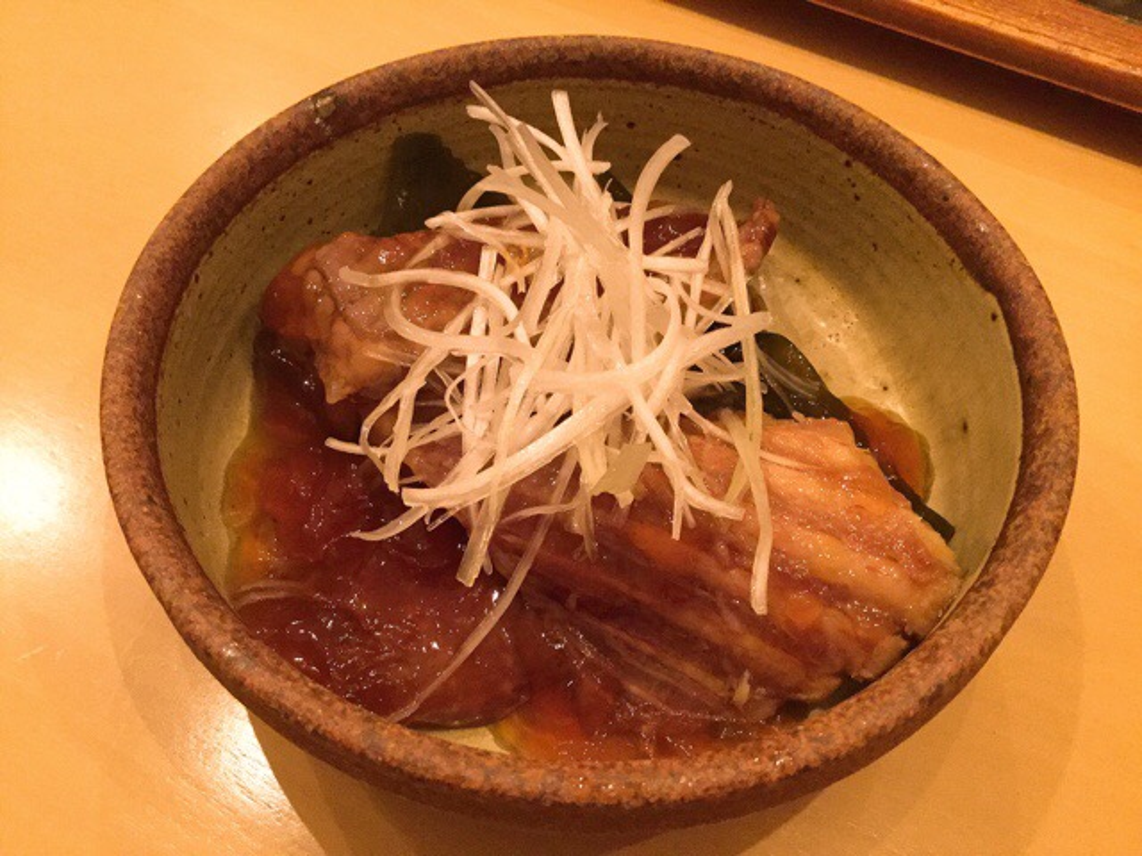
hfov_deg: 58.4
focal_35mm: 31
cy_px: 428
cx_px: 571
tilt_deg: -56.8
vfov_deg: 45.4
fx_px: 1023
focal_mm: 3.3
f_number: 2.4
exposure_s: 1/15
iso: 500
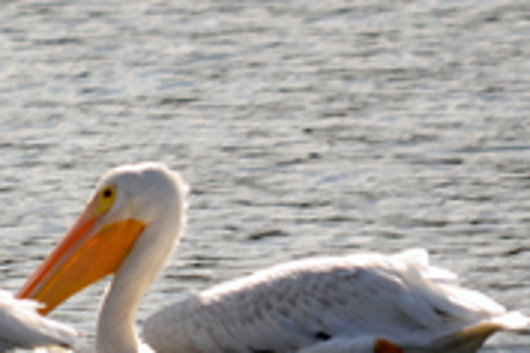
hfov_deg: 1.4
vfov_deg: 1.0
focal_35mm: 1427
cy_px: 175
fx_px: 21007
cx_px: -33
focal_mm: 300
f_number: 5.6
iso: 200
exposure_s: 1/500
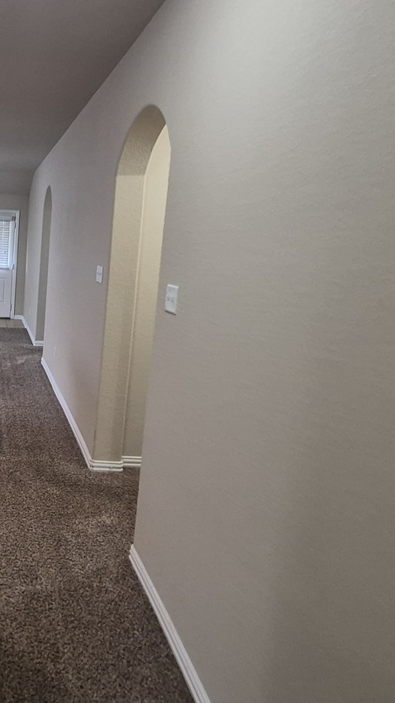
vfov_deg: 75.8
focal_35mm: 24
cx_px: 11
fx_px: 447
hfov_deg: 42.1
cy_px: 297
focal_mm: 1.74
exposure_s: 1/60
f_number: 2.2
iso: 320
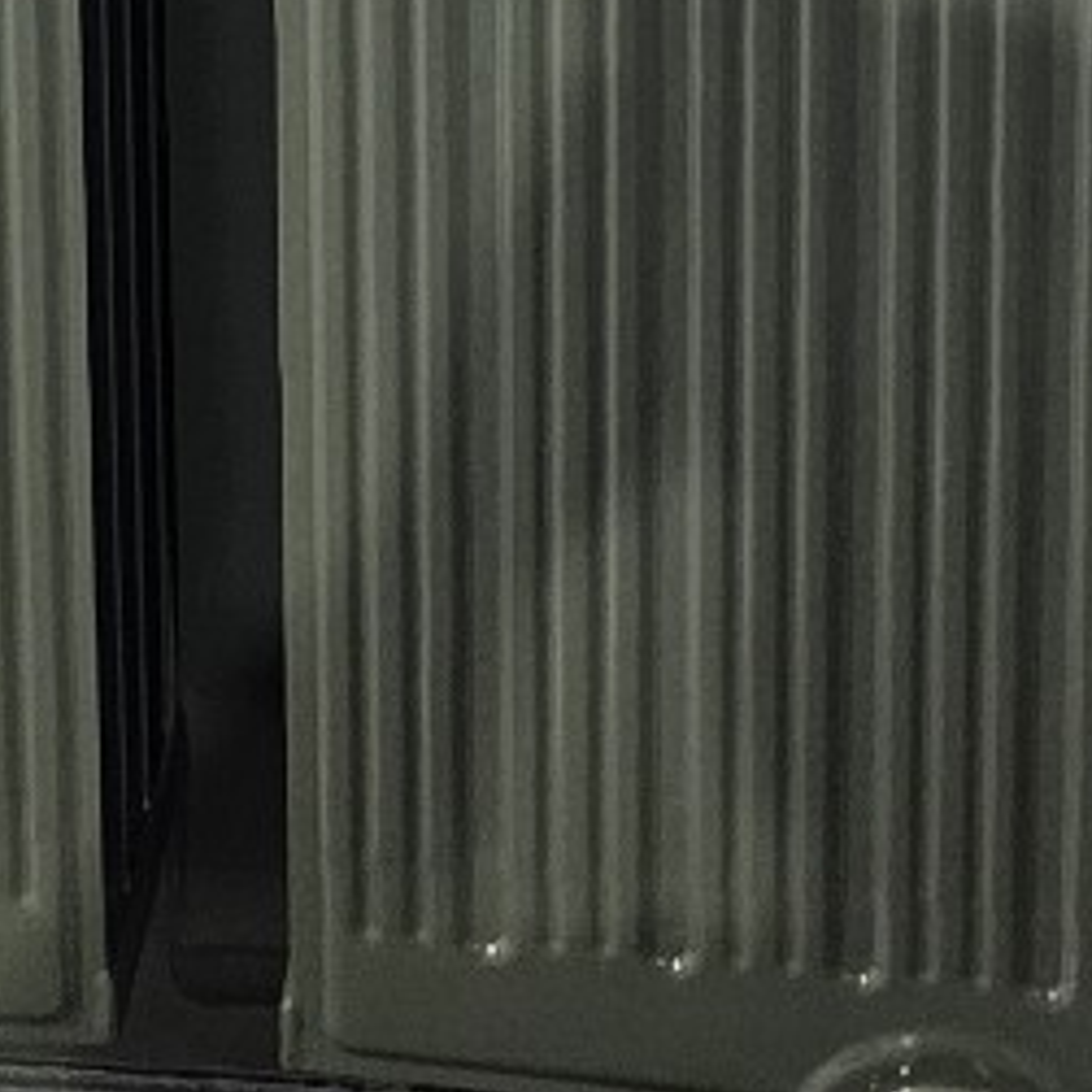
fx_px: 3855
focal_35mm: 108
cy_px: -1447
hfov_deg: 16.1
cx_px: 413
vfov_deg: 12.8
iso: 640
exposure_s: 1/40
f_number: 1.7
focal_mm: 6.3
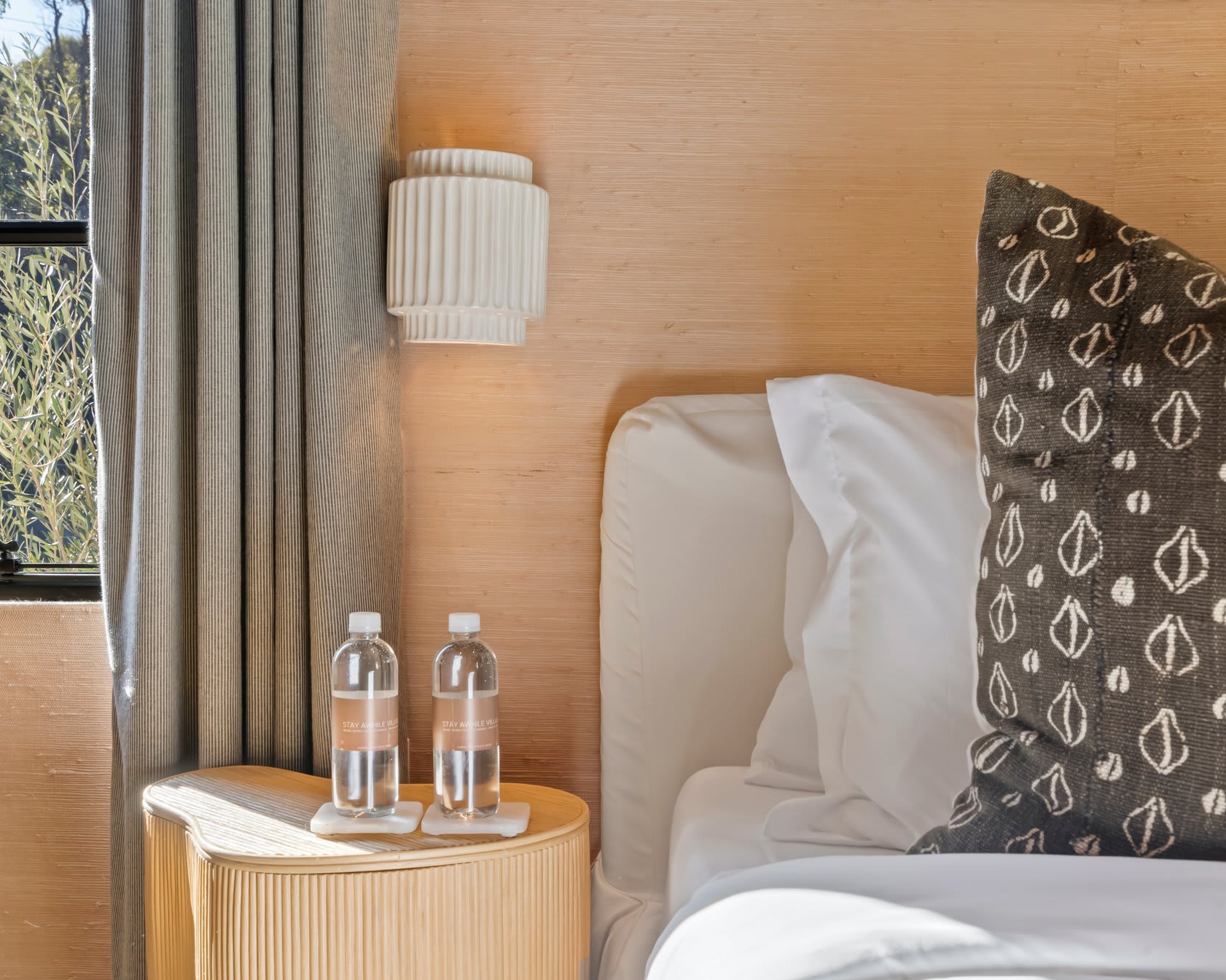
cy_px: 494
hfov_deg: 45.8
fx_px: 1451
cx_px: 598
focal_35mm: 40
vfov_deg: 37.3
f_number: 11
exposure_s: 1/40
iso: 4000
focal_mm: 35
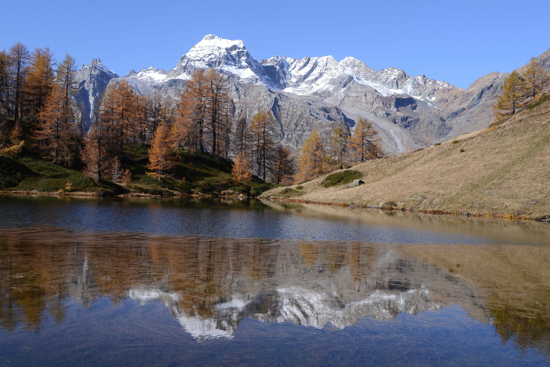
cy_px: 184
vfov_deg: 34.2
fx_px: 596
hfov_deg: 49.6
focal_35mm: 39
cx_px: 275
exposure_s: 1/160
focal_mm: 26
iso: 100
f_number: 9
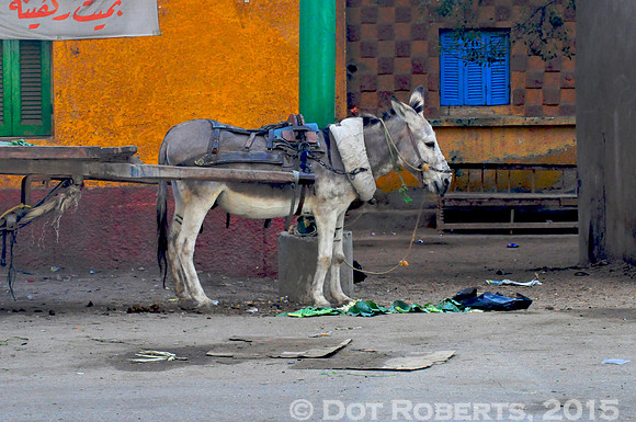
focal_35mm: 105
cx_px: 318
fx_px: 1852
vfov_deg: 13.0
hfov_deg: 19.5
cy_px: 211
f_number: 14
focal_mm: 70
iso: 3200
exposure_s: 1/640
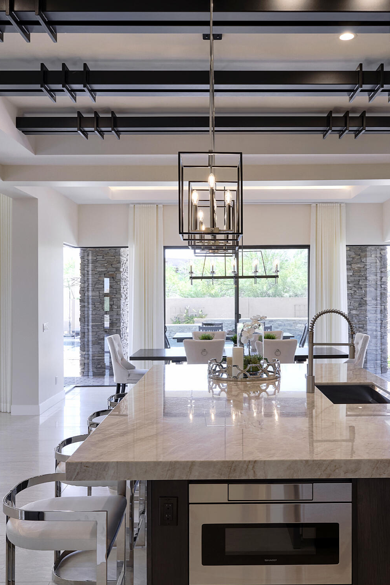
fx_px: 585
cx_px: 220
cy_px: 316
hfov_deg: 36.8
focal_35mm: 36
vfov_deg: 53.1
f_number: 8
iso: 800
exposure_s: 1/15
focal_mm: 28
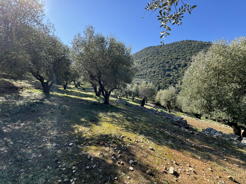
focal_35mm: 14
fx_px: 99
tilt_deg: -3.4
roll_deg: -0.7
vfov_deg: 85.7
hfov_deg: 102.1
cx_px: 123
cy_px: 92
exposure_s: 1/357
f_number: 2.2
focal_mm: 2.22
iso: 40
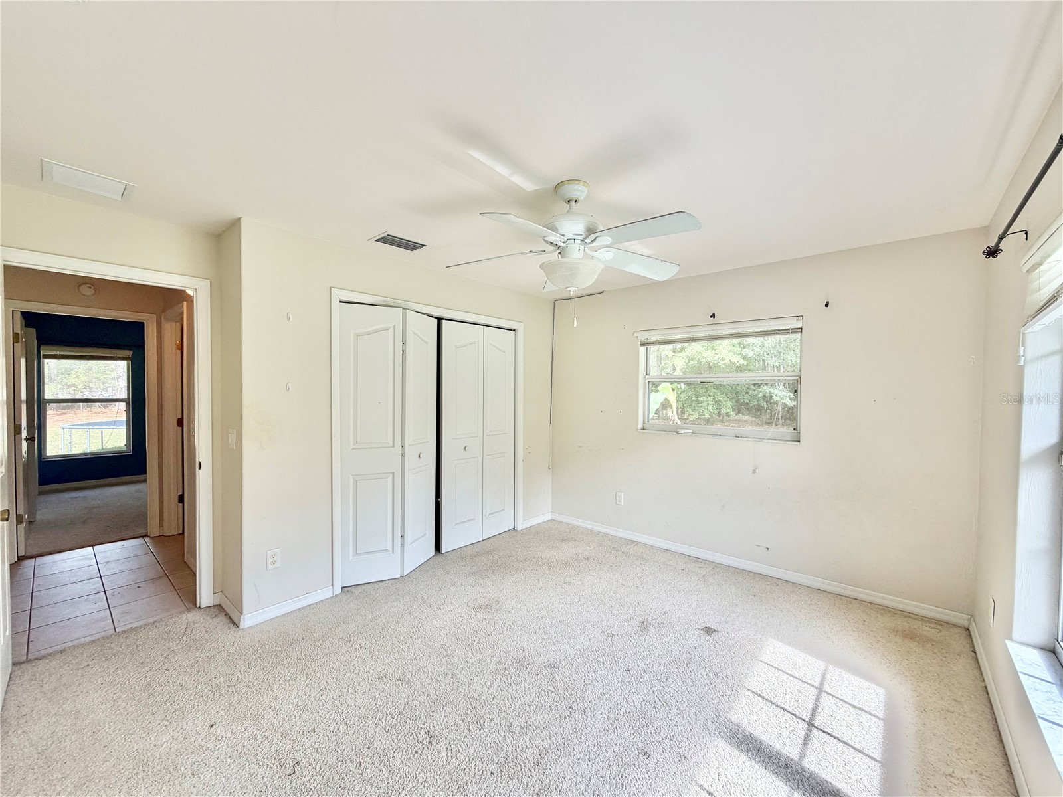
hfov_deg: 102.1
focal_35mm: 14
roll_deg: +0.3
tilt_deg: -1.8
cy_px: 398
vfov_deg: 85.7
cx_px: 532
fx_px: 430
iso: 40
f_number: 2.2
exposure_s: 1/126
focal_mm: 2.22
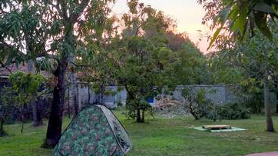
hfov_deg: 43.0
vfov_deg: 25.3
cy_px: 64
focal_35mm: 47
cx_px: 87
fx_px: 346
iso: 50
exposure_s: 1/50
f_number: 1.7
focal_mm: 3.93
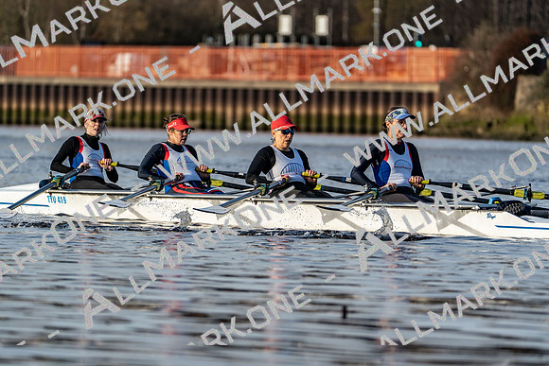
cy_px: 183
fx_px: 5293
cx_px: 274
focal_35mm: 347
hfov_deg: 5.9
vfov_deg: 4.0
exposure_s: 1/2000
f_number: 6.3
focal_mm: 347
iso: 500
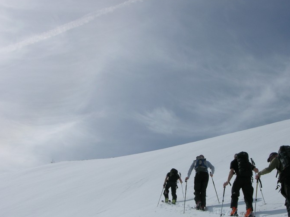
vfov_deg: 22.9
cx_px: 177
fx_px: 536
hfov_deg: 30.2
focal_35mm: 64
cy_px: 139
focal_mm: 10.7
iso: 50
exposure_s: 1/570
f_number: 7.3
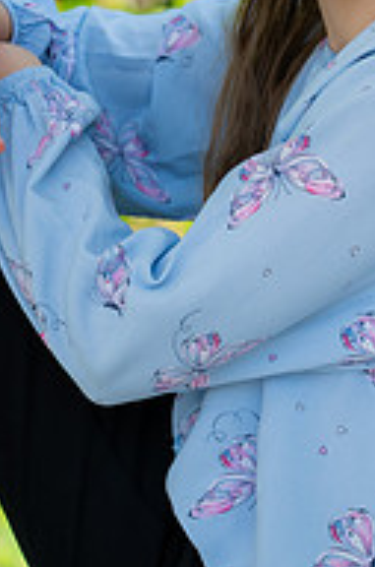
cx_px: 297
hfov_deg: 7.7
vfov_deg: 11.6
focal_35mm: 176
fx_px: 2765
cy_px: 83
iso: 400
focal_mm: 75
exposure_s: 1/400
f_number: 5
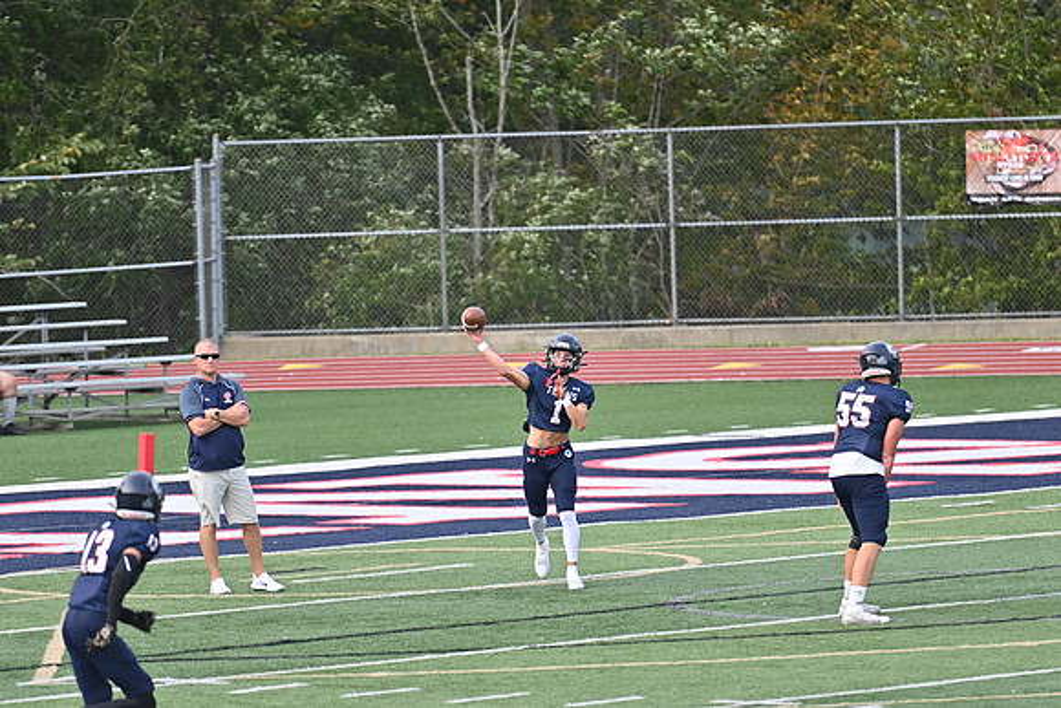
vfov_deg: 4.6
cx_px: 530
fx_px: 8843
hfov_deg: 6.9
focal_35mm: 300
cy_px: 354
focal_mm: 200
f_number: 3.5
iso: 400
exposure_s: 1/1600
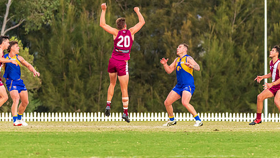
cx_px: 122
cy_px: 58
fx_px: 3721
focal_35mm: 501
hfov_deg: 4.3
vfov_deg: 2.4
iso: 900
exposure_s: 1/1250
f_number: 5.6
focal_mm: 280
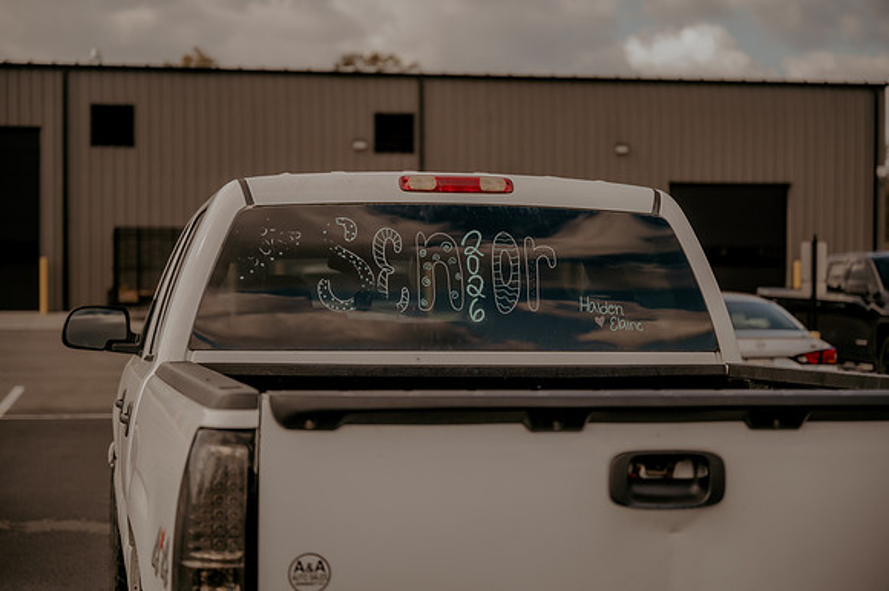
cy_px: 296
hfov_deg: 28.9
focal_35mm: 70
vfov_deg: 19.4
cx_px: 444
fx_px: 1728
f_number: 2.8
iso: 400
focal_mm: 70
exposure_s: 1/2500
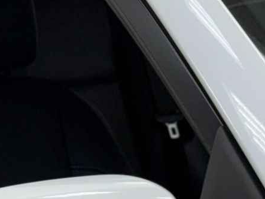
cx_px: -2
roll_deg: +0.3
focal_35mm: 208
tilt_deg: -11.4
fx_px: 1592
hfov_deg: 9.4
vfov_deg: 7.1
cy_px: 191
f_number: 1.78
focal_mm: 6.76
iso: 64
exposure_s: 1/120
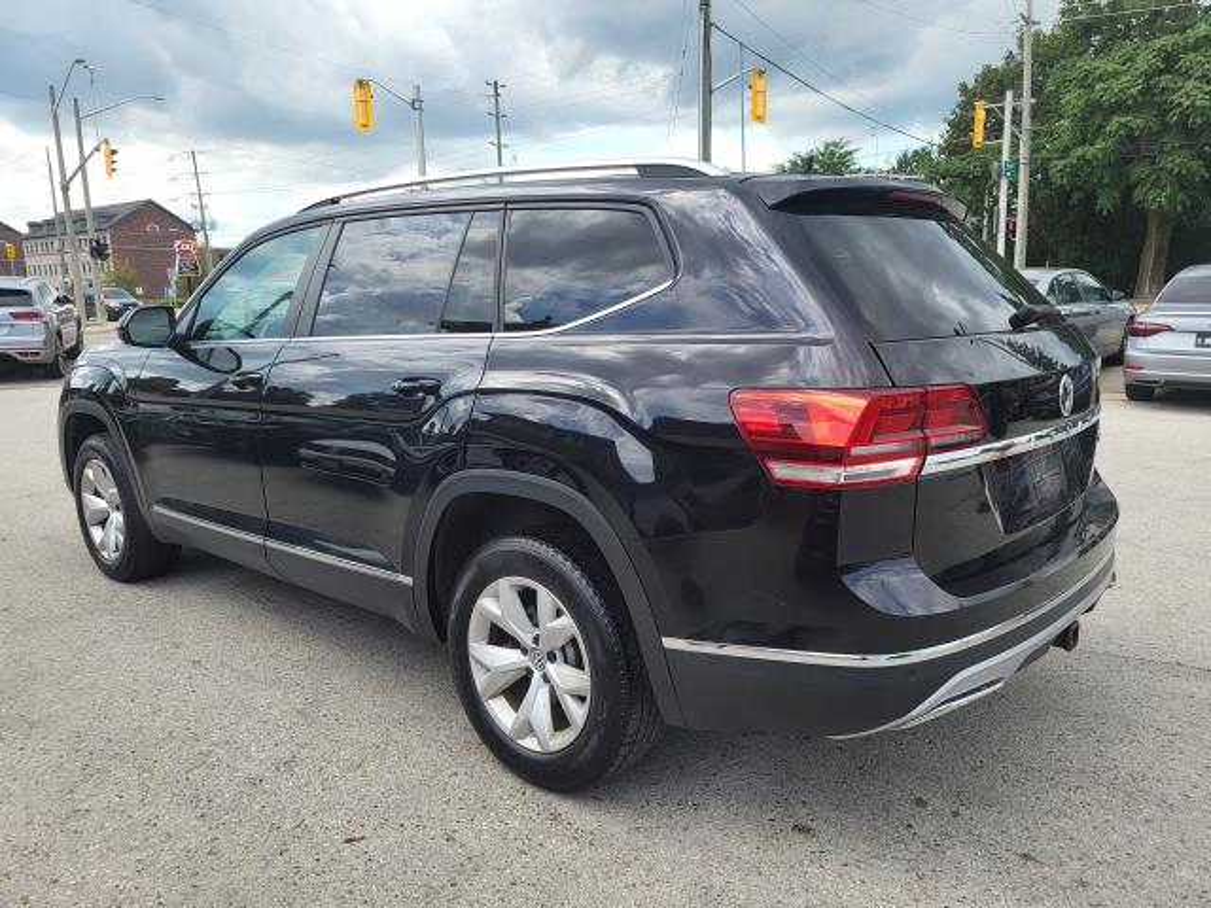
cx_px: 606
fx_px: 910
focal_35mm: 26
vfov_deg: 53.1
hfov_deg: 67.3
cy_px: 454
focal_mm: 5.4
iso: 40
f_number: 1.8
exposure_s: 1/947
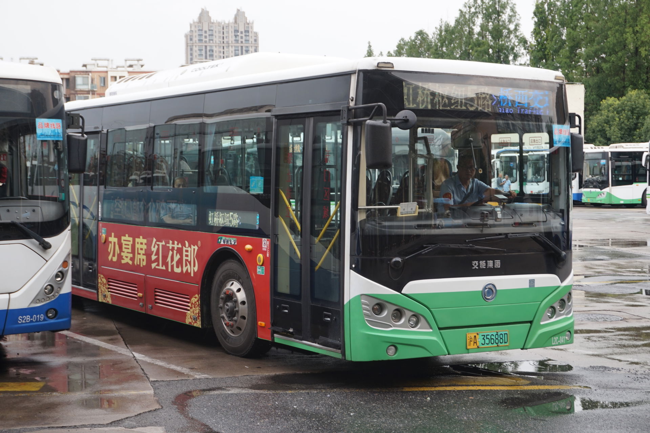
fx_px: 1083
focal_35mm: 60
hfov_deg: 33.4
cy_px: 216
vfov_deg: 22.6
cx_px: 325
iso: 100
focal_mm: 40
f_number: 7.1
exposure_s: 1/100
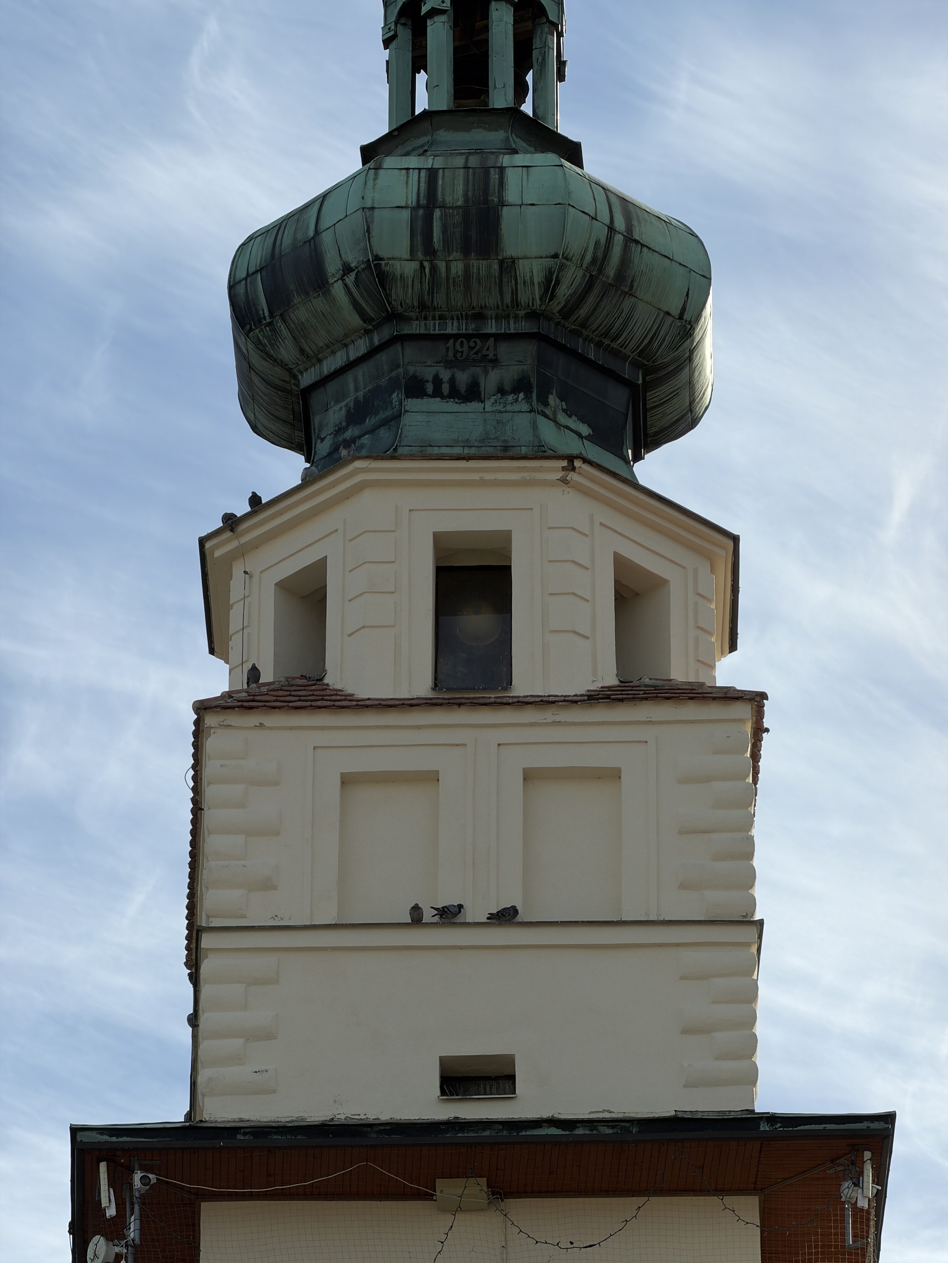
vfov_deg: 9.9
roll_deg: +0.3
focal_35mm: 200
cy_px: 632
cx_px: 474
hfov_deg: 7.4
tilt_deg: +30.3
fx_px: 7303
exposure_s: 1/725
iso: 20
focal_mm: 16.89
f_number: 2.8
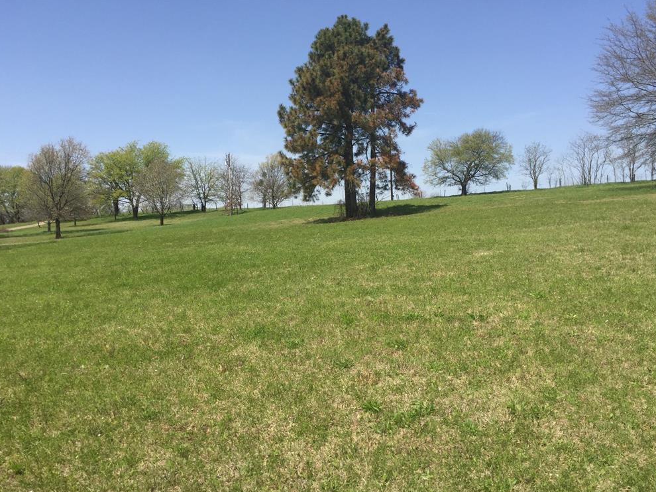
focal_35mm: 30
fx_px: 568
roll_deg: -0.1
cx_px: 323
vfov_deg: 46.8
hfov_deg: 60.0
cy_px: 253
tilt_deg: -0.2
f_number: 2.2
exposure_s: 1/2198
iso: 32
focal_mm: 4.15
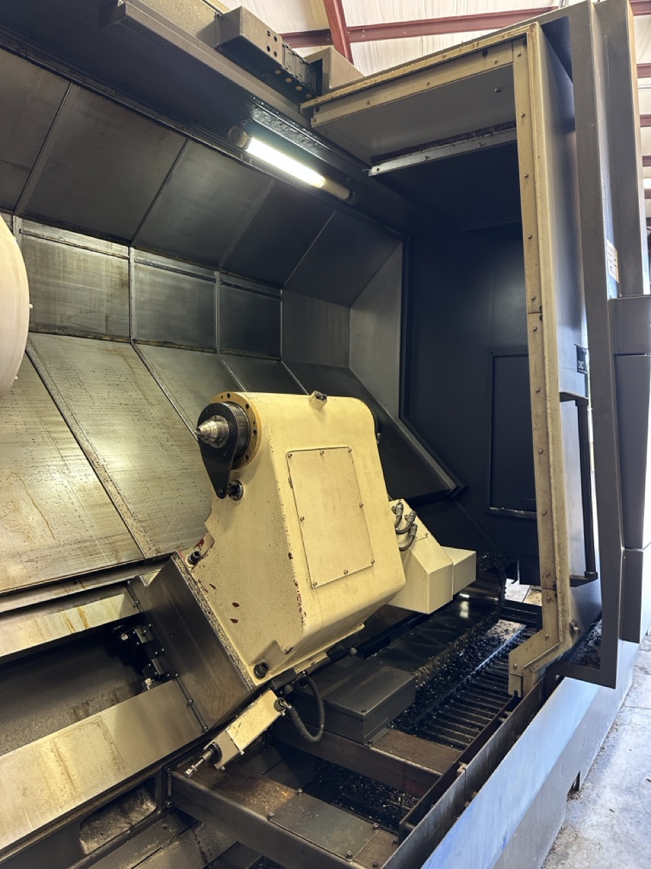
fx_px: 602
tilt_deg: -1.6
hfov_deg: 56.8
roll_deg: -2.0
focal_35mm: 24
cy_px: 434
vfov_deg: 71.6
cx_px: 326
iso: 160
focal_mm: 6.86
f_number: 1.78
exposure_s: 1/60
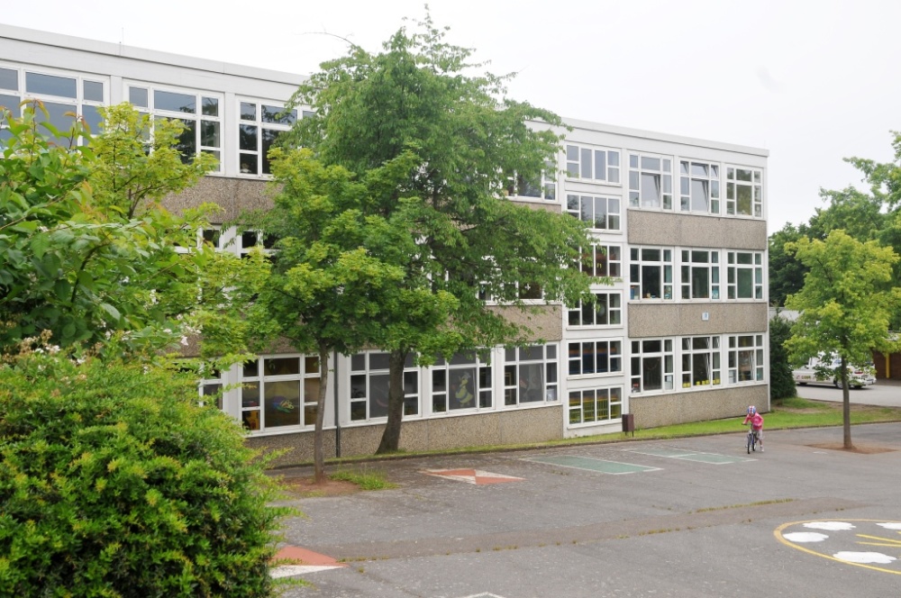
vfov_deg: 34.1
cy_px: 299
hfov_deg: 49.6
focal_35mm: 39
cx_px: 450
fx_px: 975
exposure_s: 1/200
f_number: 7.1
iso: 250
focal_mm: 26
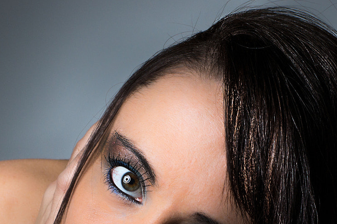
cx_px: 167
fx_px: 1676
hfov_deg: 11.5
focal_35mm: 179
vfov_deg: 7.6
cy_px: 238
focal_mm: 55
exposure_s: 1/80
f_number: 11
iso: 100
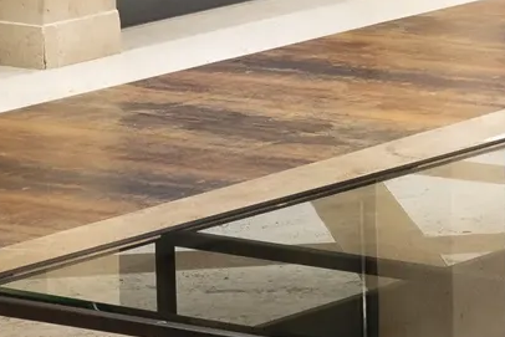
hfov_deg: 7.4
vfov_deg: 5.0
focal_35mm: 274
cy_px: -187
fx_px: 3845
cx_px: 805
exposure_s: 1
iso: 200
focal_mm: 35
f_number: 8
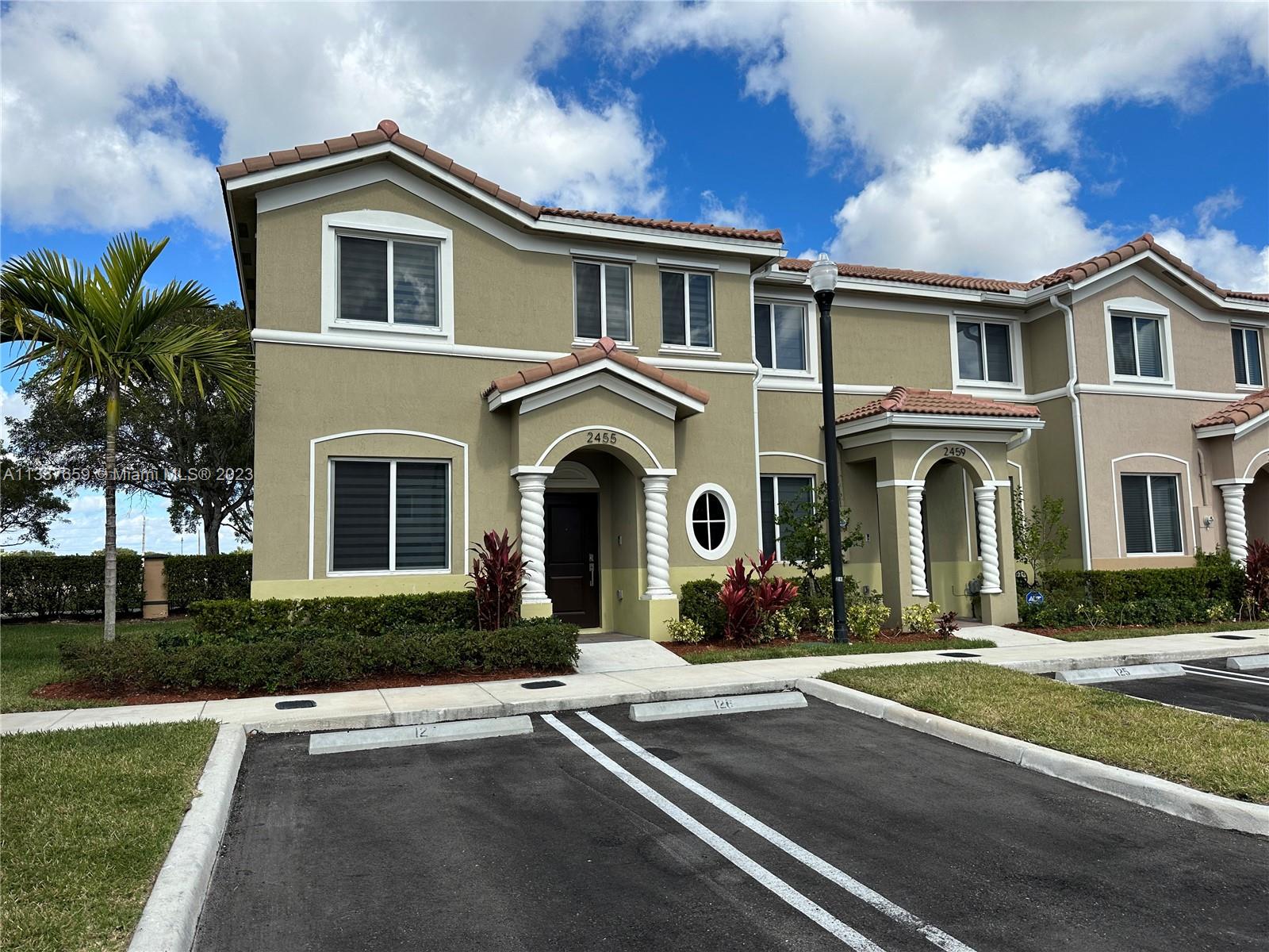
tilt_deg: +5.5
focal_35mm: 24
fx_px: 880
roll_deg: +1.2
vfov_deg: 56.8
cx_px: 634
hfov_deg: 71.6
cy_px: 476
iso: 80
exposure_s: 1/4184
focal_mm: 6.86
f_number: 1.78
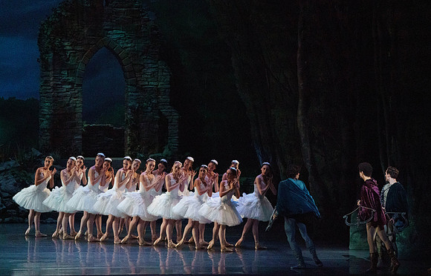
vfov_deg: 7.5
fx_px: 2119
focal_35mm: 179
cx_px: 215
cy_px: 137
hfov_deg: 11.6
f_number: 5.6
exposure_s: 1/250
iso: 8000
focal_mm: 173
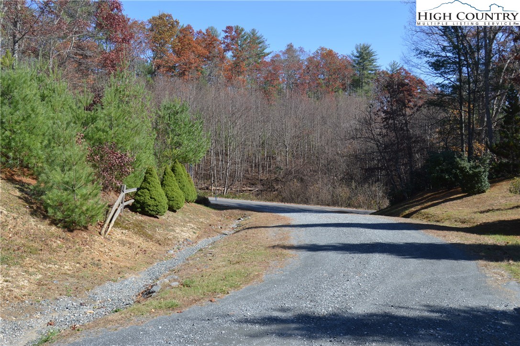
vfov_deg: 36.8
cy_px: 173
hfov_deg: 53.2
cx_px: 260
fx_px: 519
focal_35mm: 36
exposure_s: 1/160
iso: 100
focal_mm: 24
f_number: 6.3
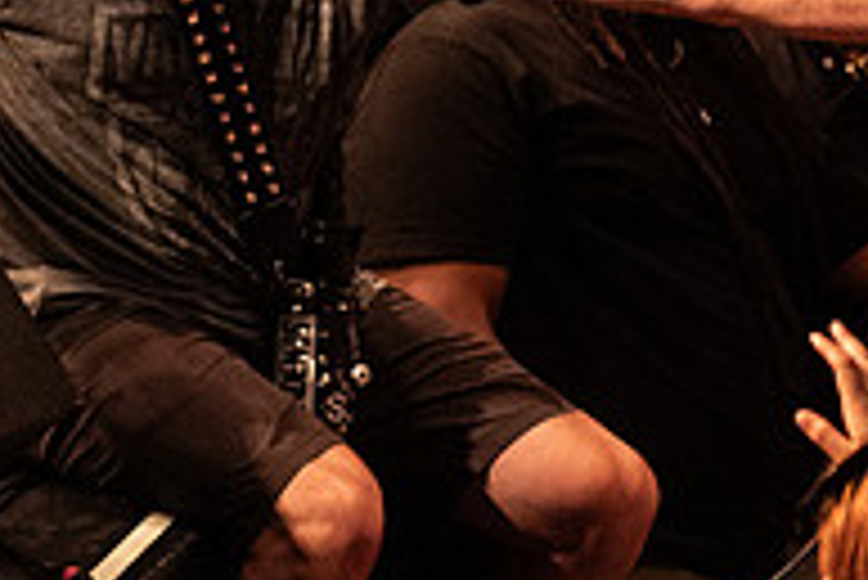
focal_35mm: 255
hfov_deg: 8.1
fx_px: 6153
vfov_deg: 5.4
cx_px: 418
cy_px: -79
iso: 3200
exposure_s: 1/125
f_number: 3.2
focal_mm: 70
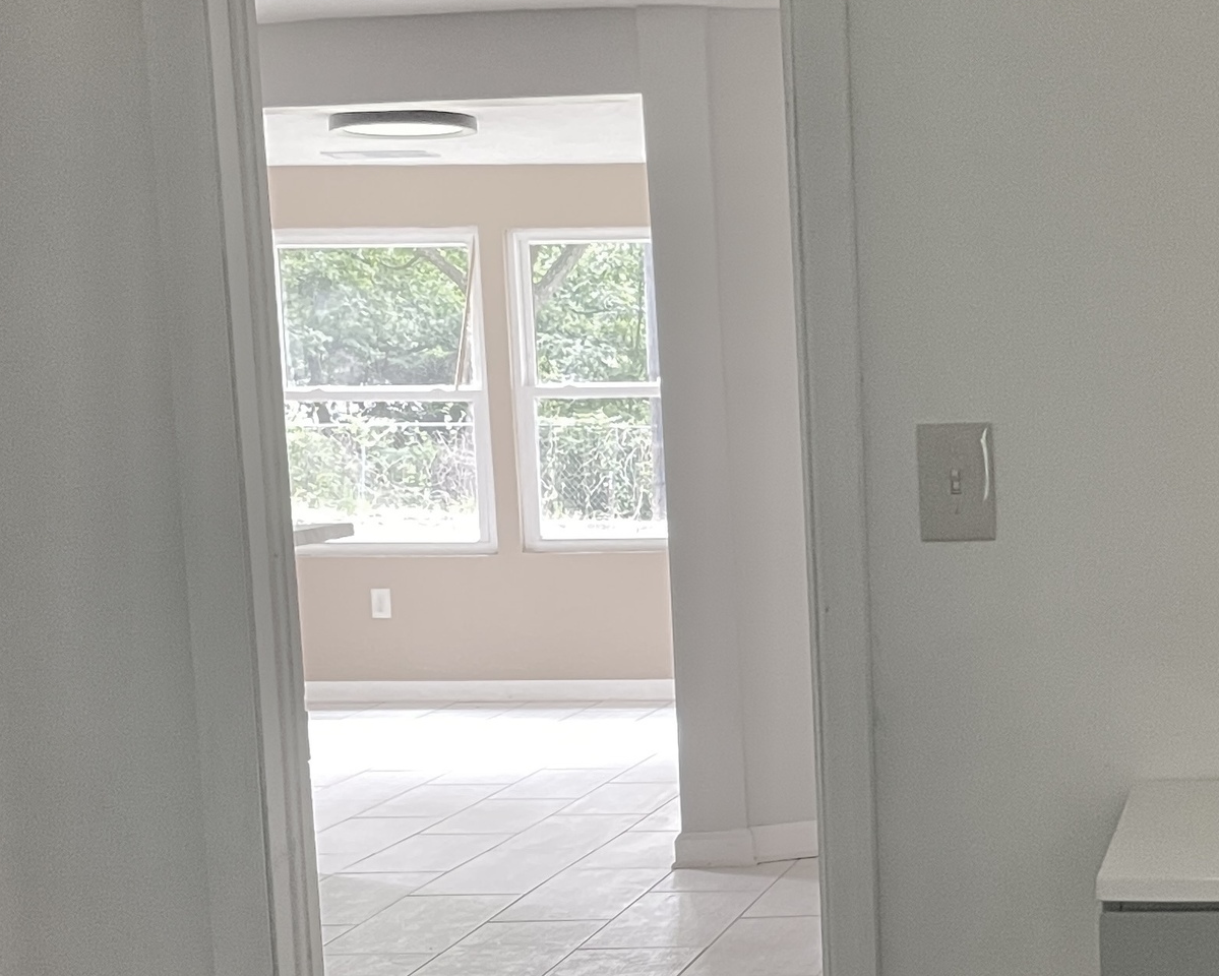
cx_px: 1111
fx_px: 2346
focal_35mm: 65
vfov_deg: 23.3
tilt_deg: -7.0
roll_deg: +0.6
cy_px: 700
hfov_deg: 28.0
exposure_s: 1/60
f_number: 1.6
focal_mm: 4.2
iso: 500
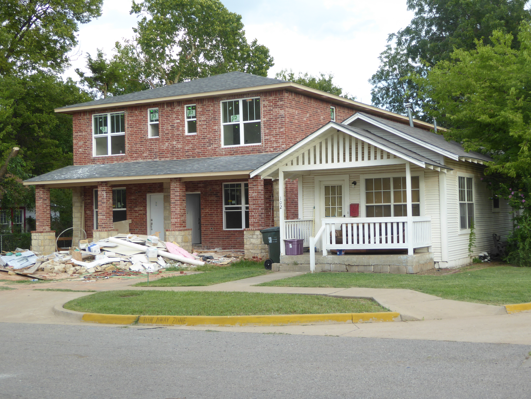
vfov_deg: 27.5
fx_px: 813
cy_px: 200
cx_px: 266
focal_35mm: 53
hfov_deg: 36.2
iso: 80
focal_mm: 9
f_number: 4.1
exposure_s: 1/125
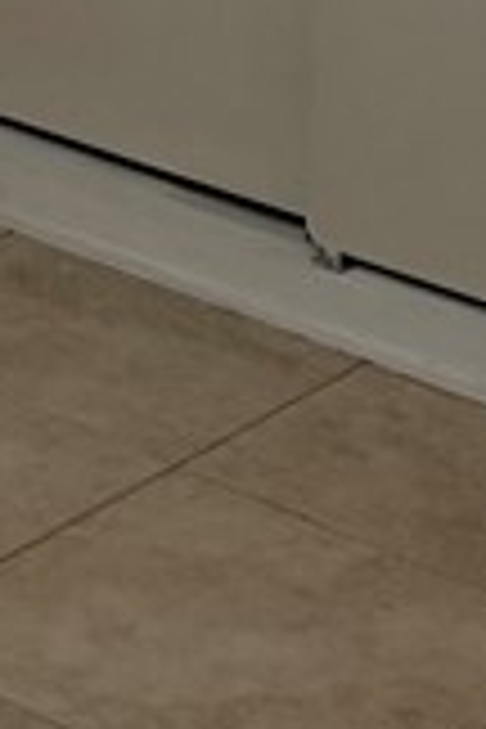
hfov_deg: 7.6
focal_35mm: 171
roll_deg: +1.0
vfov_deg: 10.8
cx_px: -598
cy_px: -828
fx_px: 3462
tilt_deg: -5.8
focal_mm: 5.96
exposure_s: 1/206
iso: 100
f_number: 1.6
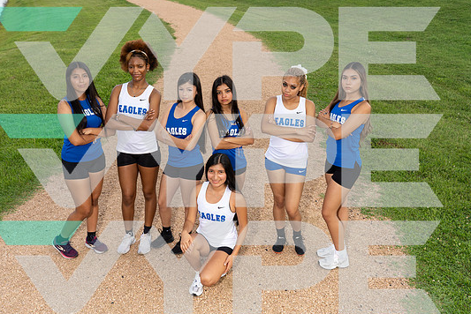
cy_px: 161
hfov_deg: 51.8
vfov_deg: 36.0
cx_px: 218
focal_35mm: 37
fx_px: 484
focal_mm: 34
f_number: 8
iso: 250
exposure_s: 1/250
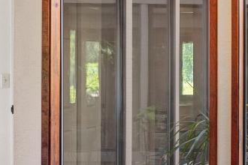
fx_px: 689
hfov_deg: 17.3
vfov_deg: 13.7
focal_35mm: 100
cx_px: 425
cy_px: 62
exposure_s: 1/13
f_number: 10
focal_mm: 22
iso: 320
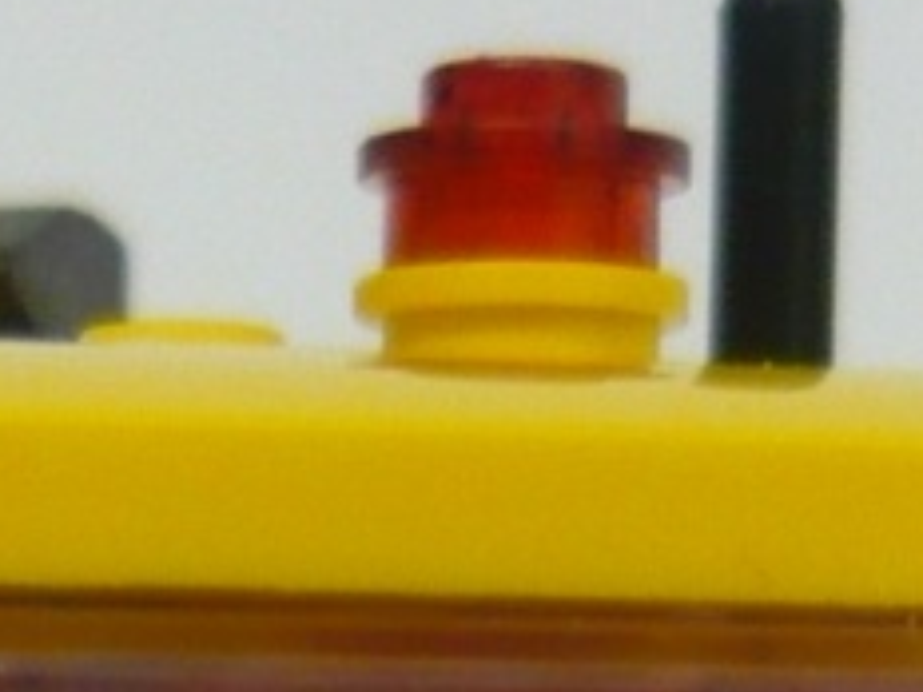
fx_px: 6079
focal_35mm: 228
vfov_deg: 6.2
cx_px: 52
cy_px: 1646
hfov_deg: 8.6
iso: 250
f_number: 2.8
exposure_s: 1/30
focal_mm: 5.5
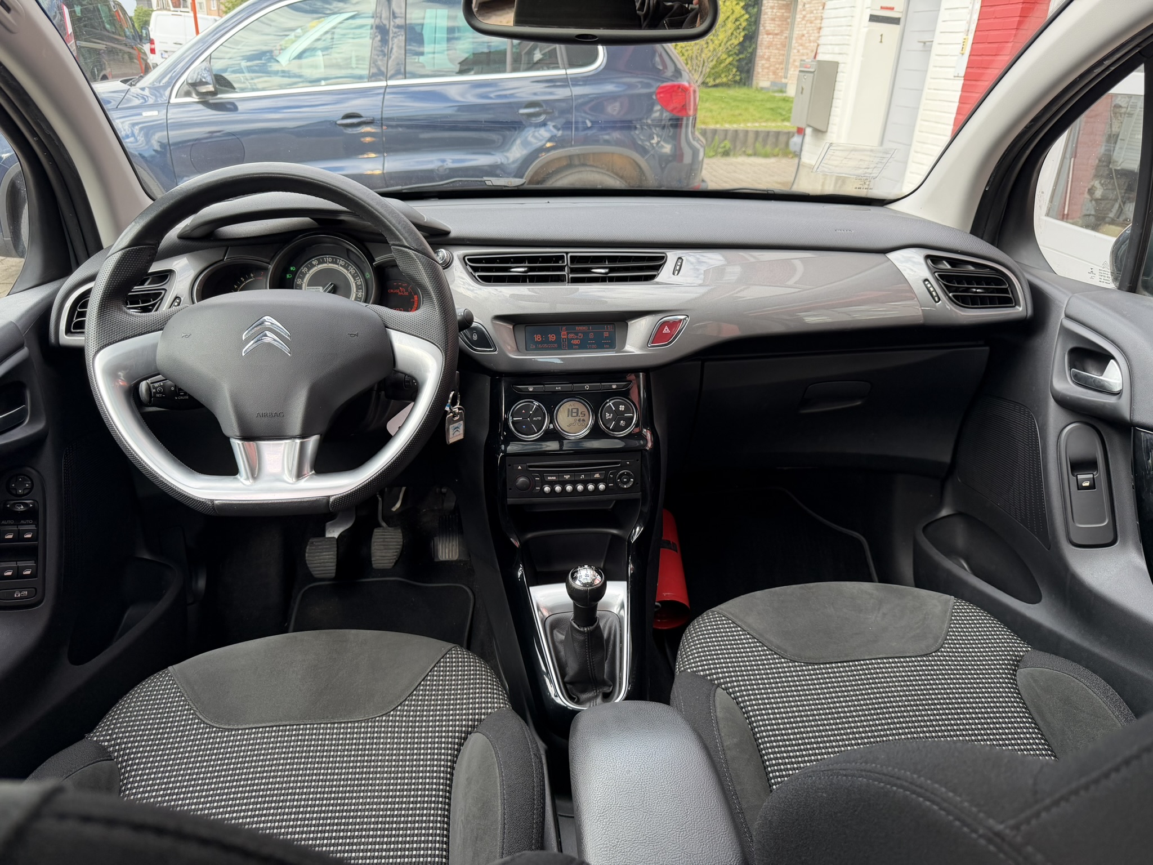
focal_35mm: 24
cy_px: 432
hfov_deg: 71.6
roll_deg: -3.1
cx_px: 576
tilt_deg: -24.4
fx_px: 799
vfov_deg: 56.8
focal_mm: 6.76
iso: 100
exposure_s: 1/184
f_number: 1.78
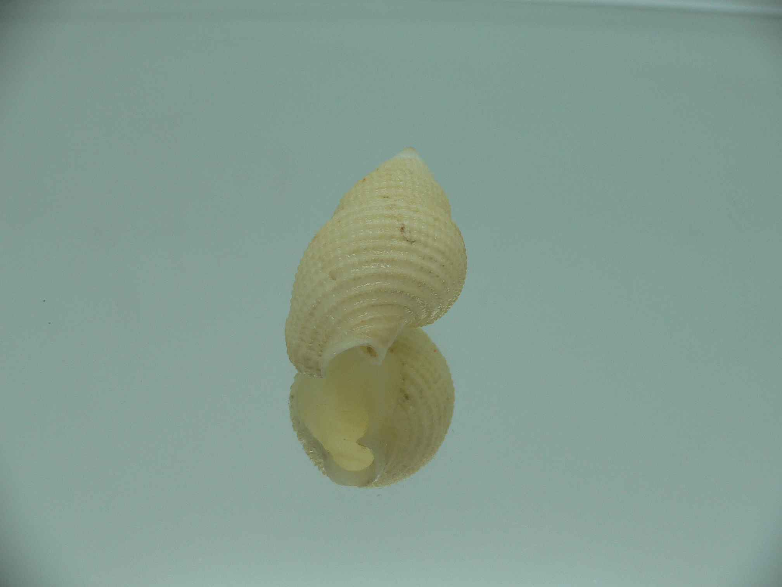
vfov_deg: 40.7
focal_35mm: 35
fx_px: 791
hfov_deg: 52.6
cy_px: 294
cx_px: 391
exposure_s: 1/60
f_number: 2.8
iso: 80
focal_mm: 4.6
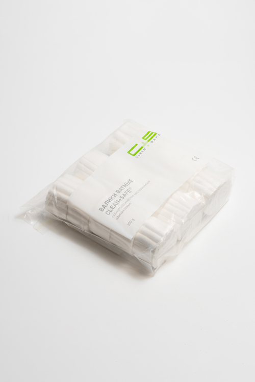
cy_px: 191
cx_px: 128
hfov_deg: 13.0
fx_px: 1116
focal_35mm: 105
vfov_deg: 19.5
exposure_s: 1/160
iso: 100
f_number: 10
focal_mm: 70
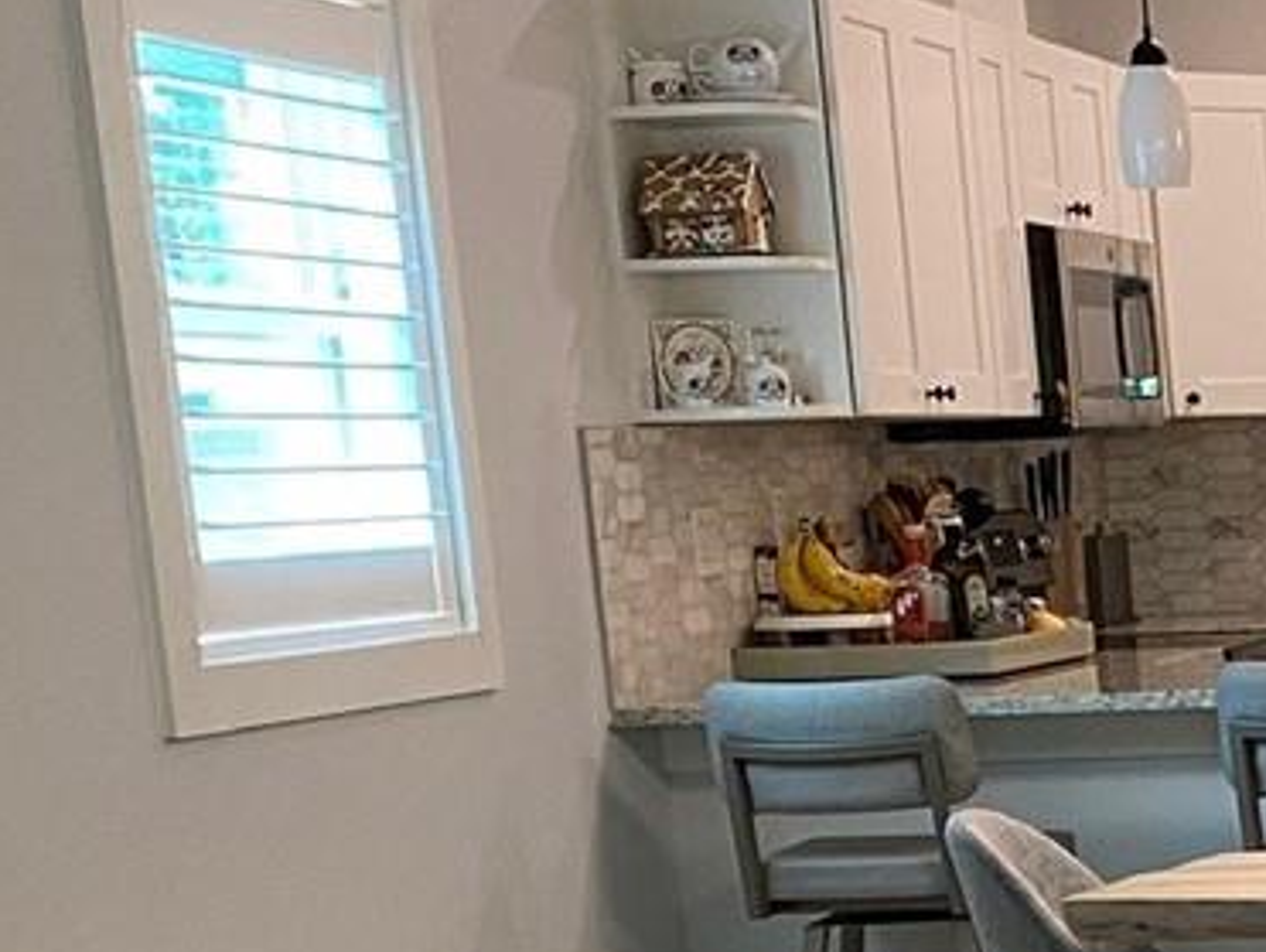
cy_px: 1140
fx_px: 4100
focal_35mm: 112
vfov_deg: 12.9
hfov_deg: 15.4
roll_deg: +1.6
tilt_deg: -10.6
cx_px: 2174
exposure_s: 1/60
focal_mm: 4.25
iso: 125
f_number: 1.8
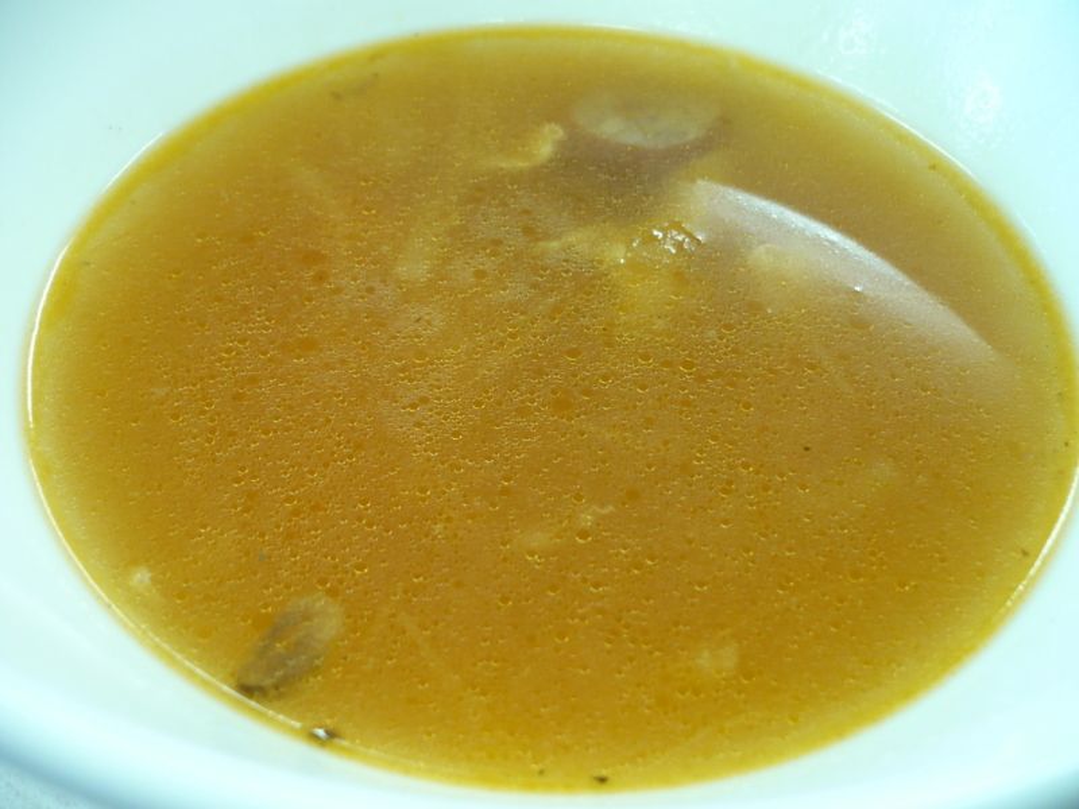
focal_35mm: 35
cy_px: 404
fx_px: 1091
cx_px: 540
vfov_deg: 40.7
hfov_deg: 52.6
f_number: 2.8
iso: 200
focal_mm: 5.8
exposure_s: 1/20
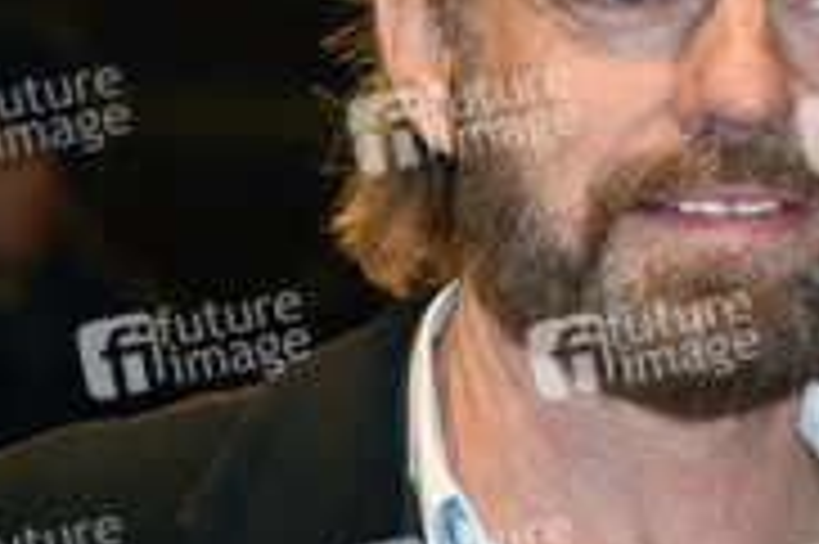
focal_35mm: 303
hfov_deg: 6.8
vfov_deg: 4.5
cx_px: 974
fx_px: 6887
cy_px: 234
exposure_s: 1/125
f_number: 5.6
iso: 640
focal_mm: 122
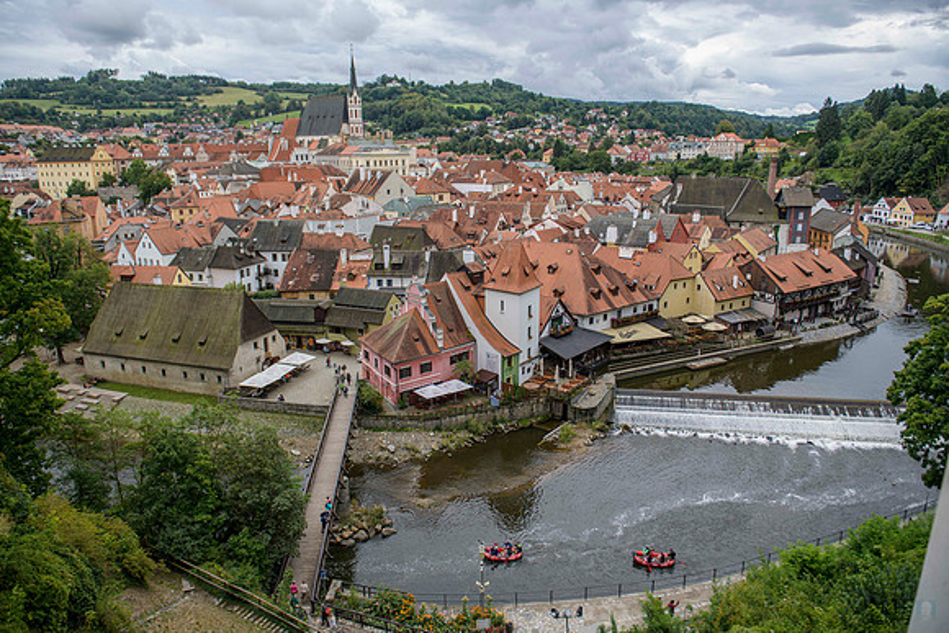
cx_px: 474
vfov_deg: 53.2
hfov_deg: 73.7
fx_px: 633
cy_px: 316
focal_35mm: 24
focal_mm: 24
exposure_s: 1/200
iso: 64
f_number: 4
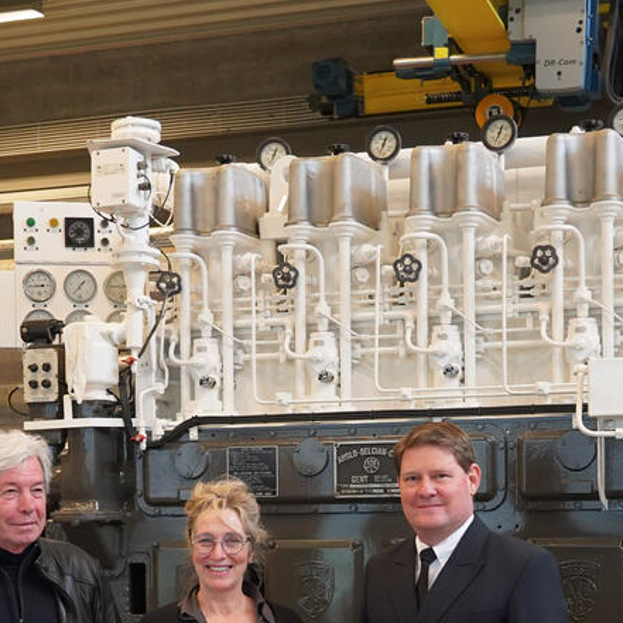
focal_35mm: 74
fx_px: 1507
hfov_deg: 23.4
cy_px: 574
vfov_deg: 22.7
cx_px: 301
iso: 2500
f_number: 4
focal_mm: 24
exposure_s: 1/160
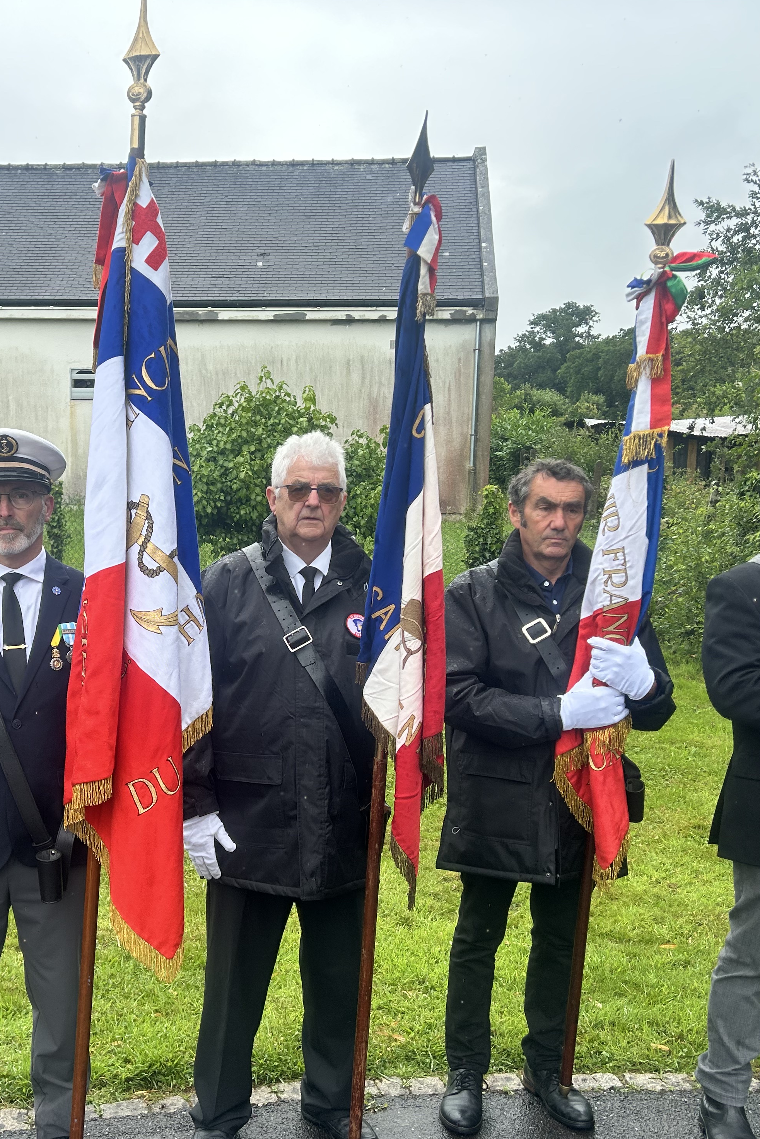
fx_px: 1171
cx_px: 190
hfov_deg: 35.2
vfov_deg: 51.9
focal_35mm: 37
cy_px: 567
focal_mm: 5.7
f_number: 1.5
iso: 50
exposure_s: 1/1079
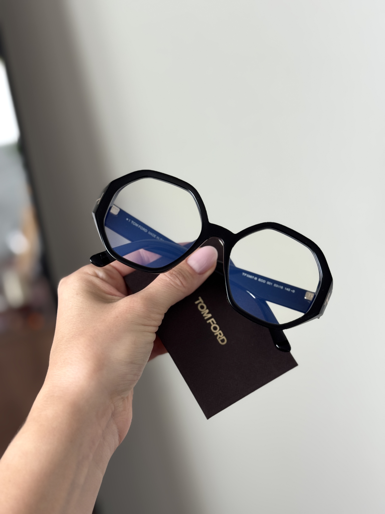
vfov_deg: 39.7
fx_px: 712
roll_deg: +0.5
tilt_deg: -31.8
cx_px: 192
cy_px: 257
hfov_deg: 30.3
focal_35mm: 48
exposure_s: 1/71
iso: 100
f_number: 1.78
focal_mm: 6.76
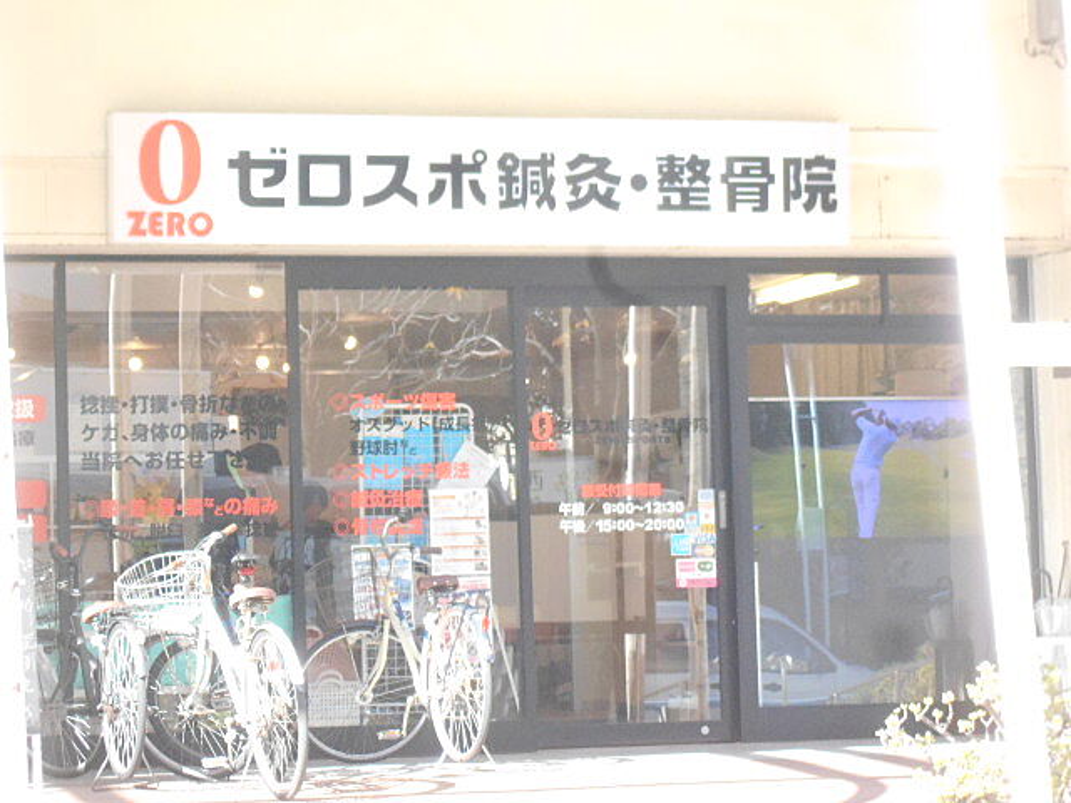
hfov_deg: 15.2
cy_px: 402
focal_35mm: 130
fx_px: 4022
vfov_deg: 11.4
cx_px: 536
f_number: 6.5
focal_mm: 23
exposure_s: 1/125
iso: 800
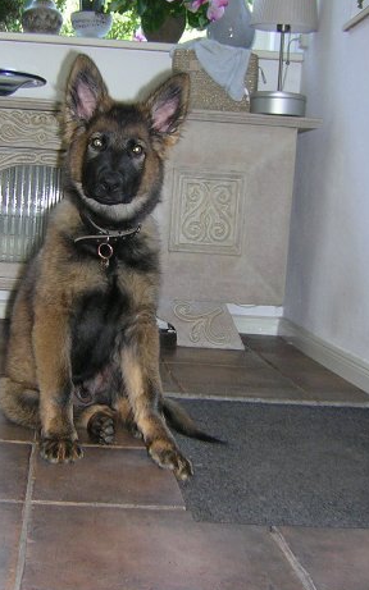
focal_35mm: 53
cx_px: 118
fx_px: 853
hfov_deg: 24.3
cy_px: 316
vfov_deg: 38.2
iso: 64
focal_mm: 4.7
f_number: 2.6
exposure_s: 1/60.1
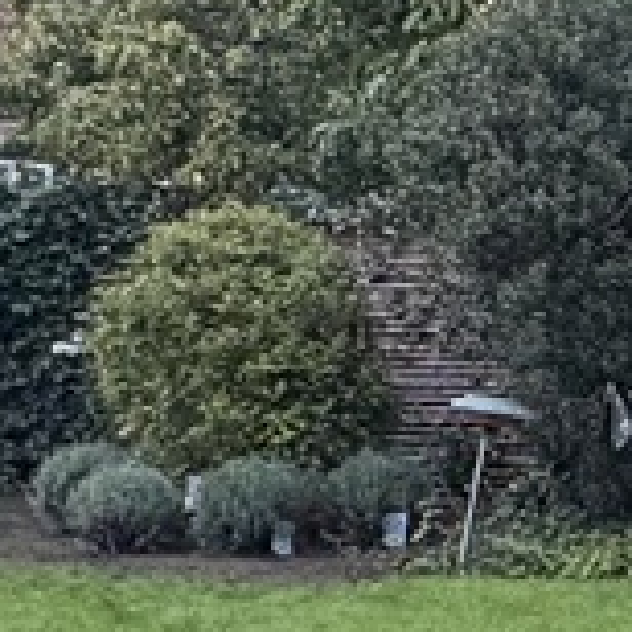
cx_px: 936
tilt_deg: +5.7
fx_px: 2128
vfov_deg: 16.7
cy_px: 74
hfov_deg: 15.6
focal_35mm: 103
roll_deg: -0.4
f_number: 2.2
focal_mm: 2.22
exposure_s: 1/60
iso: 400
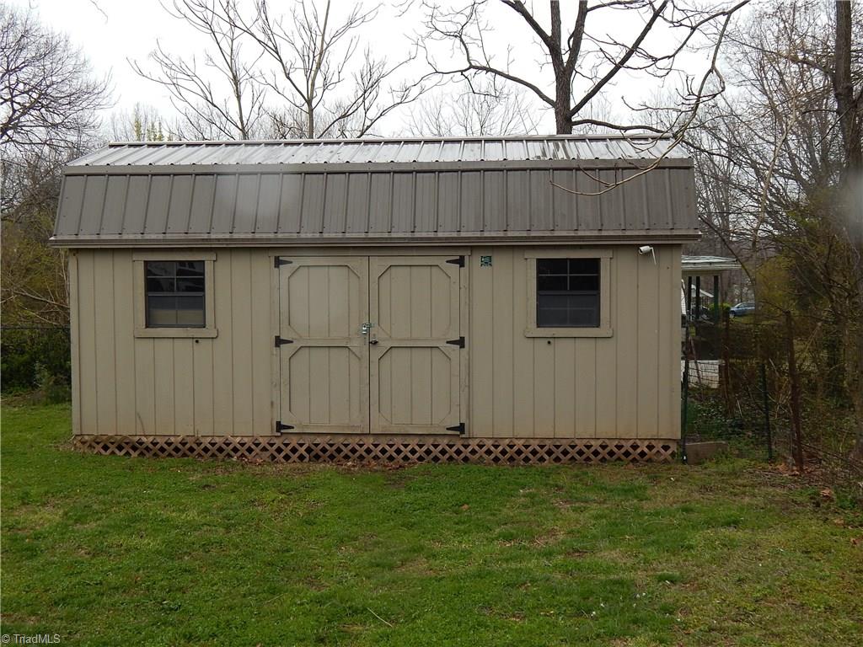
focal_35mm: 38
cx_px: 432
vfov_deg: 37.7
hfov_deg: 49.0
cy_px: 324
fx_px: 947
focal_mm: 6.8
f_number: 3.4
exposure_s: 1/250
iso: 125
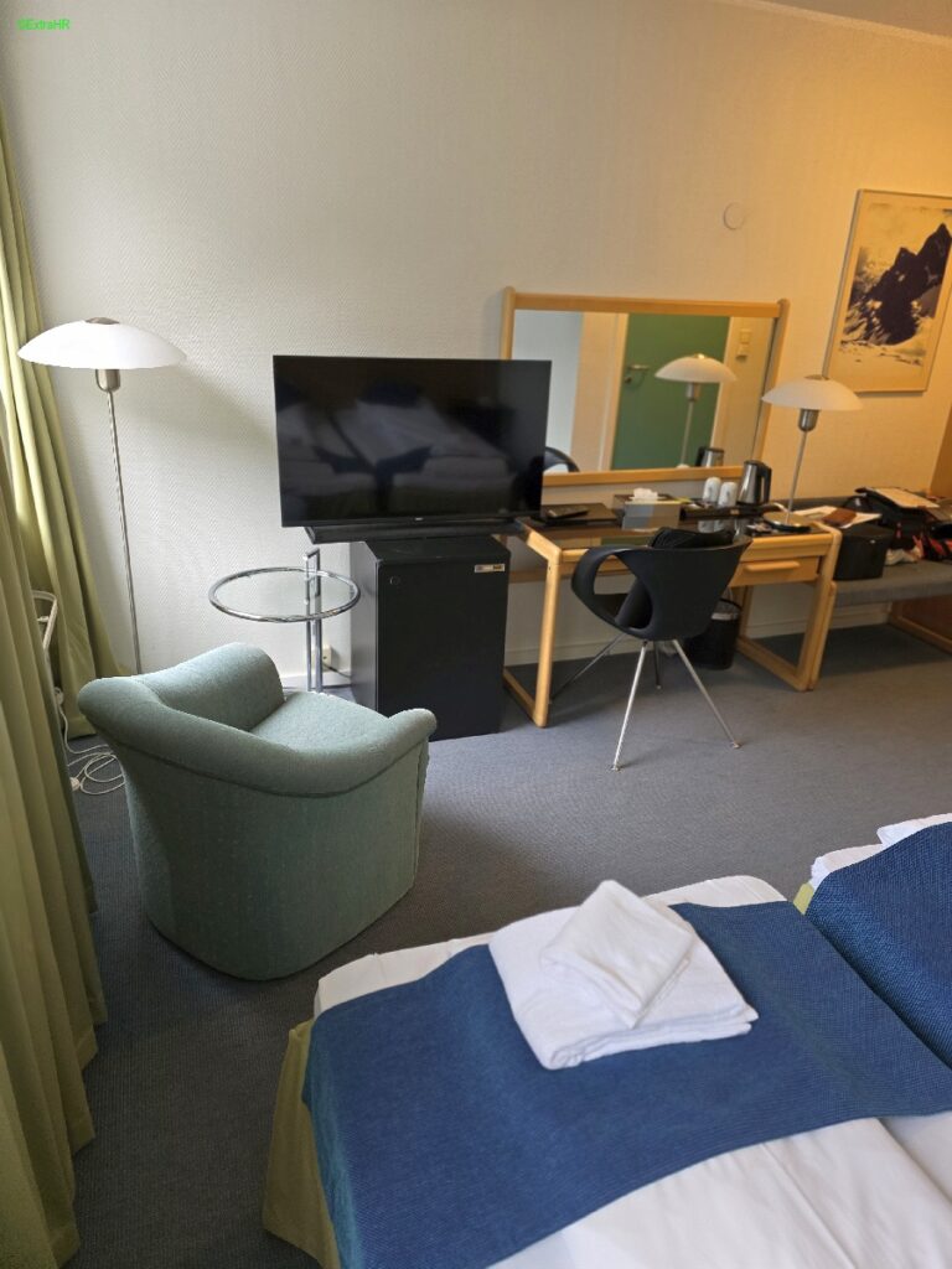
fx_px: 843
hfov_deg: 58.9
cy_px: 634
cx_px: 476
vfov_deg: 73.9
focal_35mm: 23
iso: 500
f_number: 1.7
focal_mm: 6.3
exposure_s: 1/100
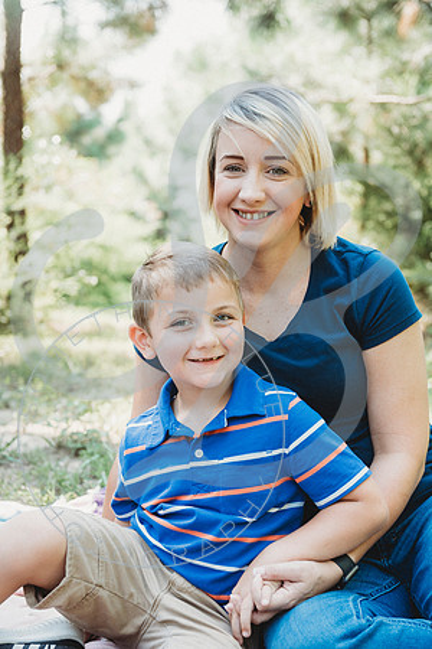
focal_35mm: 60
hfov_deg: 22.6
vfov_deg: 33.4
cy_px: 324
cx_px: 216
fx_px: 1080
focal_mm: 60
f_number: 5
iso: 200
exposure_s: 1/125
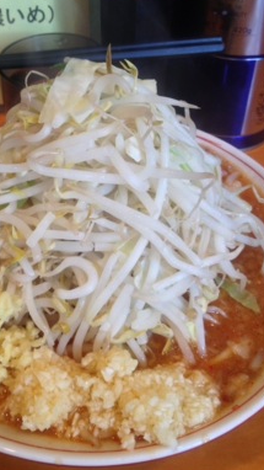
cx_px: 86
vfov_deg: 45.3
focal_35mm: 45
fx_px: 560
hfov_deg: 26.4
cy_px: 199
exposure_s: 1/24
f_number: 2.4
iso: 50
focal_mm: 4.28
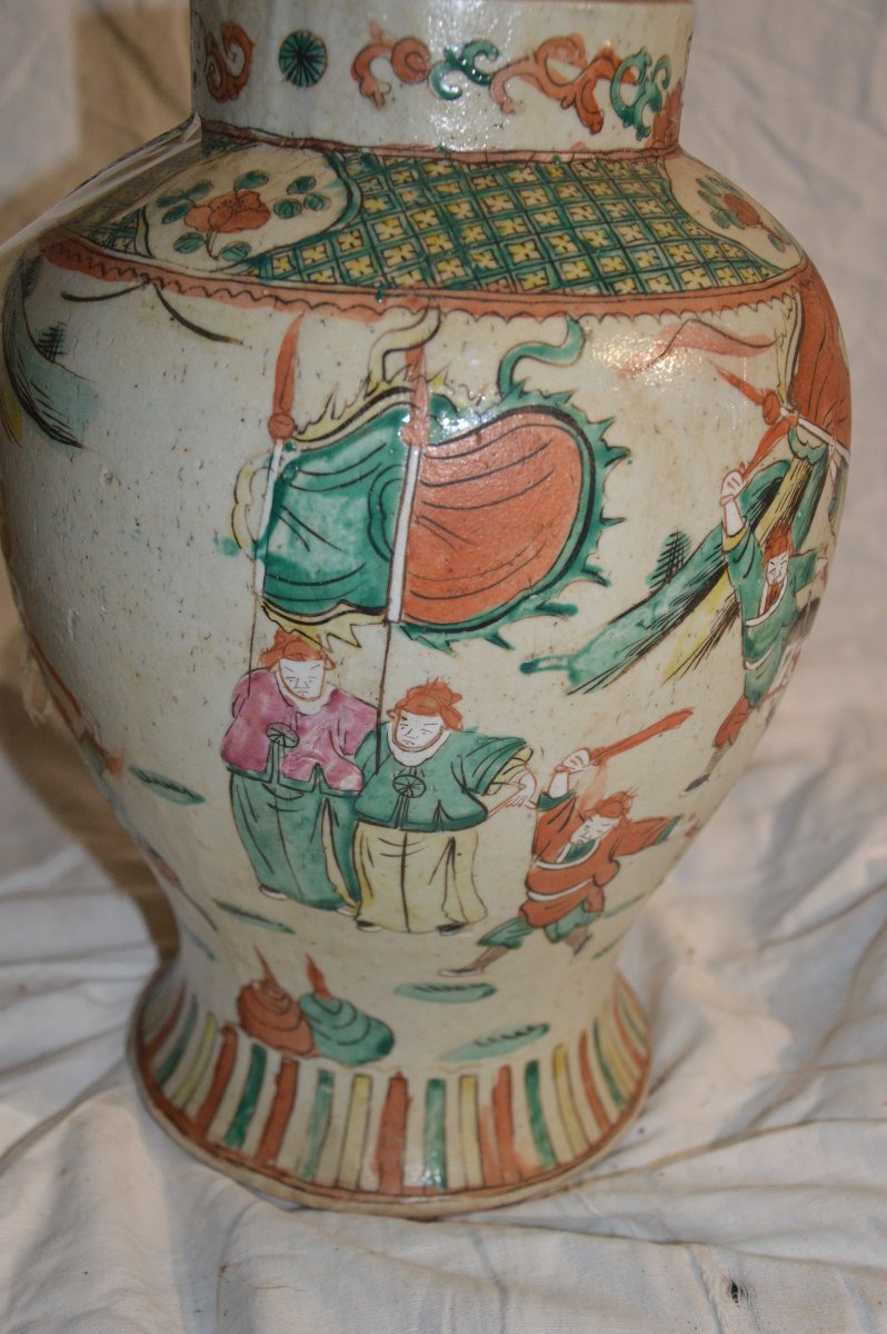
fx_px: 1666
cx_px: 444
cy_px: 667
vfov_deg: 43.6
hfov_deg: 29.8
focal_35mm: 45
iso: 1250
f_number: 4.2
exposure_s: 1/60
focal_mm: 30
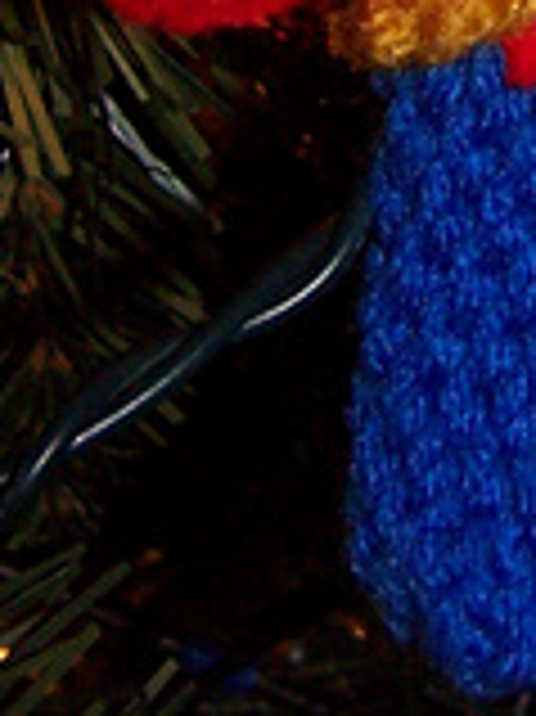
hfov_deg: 9.5
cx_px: 680
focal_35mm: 153
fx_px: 3163
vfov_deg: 12.4
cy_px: -270
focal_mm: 6.3
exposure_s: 1/60
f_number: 2.8
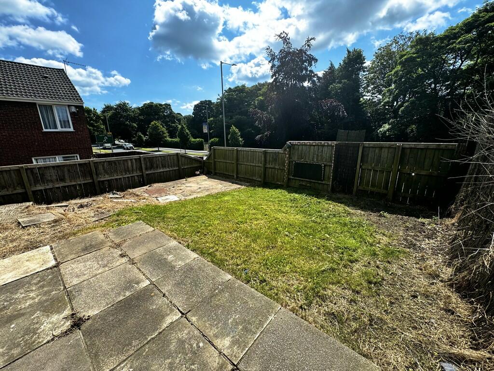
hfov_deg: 102.1
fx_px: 200
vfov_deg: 85.7
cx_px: 247
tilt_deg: -14.7
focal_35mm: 14
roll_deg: +1.1
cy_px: 186
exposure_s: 1/1217
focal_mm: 2.22
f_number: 2.2
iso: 50
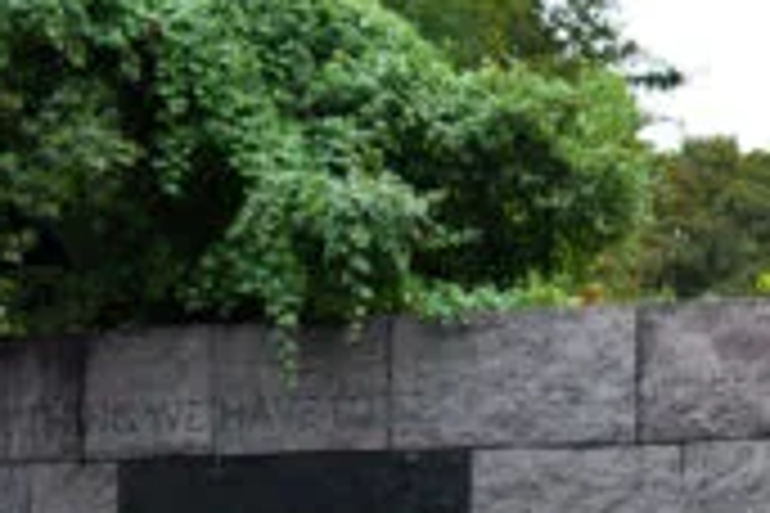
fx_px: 2369
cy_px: 576
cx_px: 1018
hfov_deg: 17.3
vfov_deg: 12.2
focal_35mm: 111
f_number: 4
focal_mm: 21
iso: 400
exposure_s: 1/60
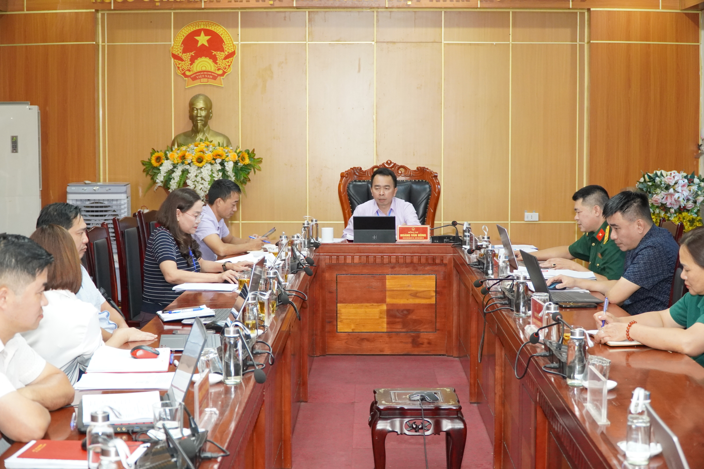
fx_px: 1056
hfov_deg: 36.9
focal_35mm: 54
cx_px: 352
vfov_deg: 25.1
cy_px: 234
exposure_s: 1/160
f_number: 4
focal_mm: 36
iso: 2000
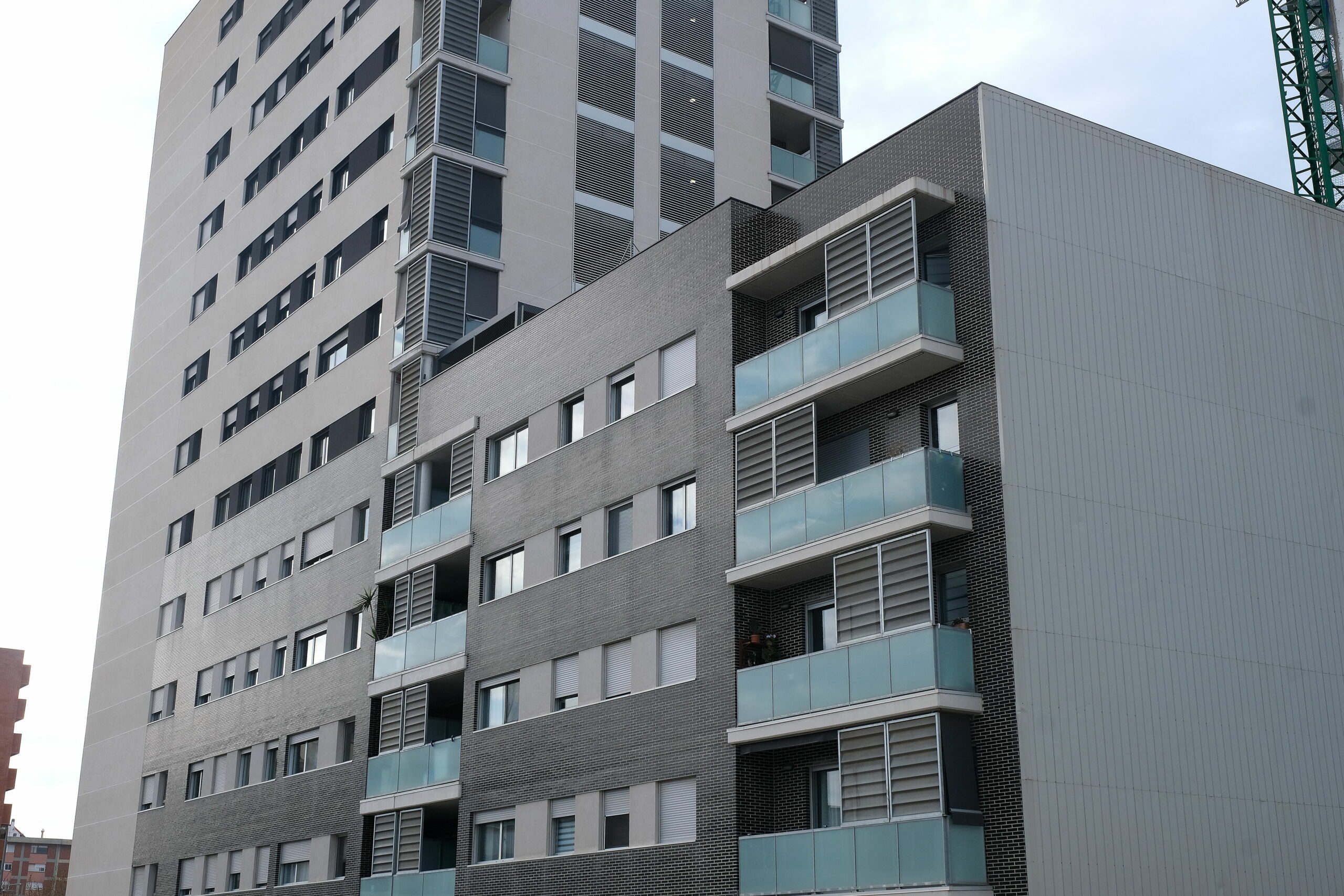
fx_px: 1493
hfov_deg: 48.5
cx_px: 672
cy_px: 448
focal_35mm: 40
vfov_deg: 33.4
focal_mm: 26.6
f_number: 11
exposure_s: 1/250
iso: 400
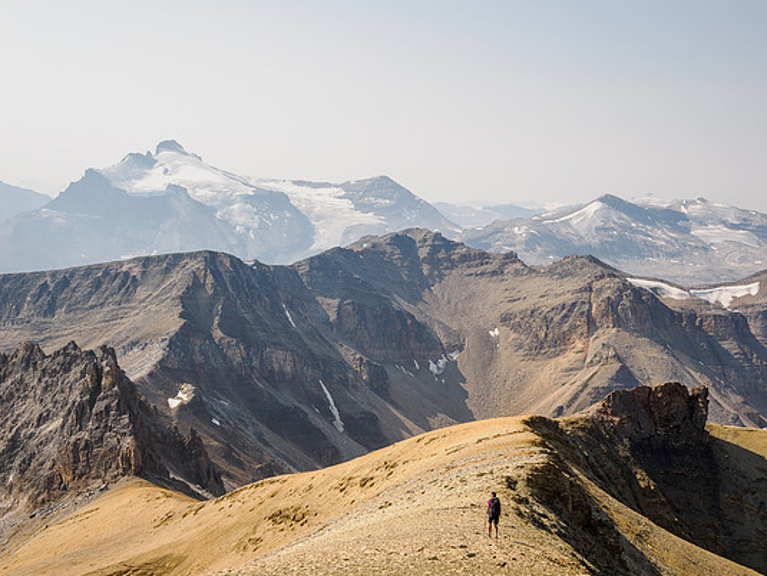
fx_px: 865
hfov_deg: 47.8
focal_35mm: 39
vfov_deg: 36.9
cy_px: 303
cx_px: 404
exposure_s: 1/200
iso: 200
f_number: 8
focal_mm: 18
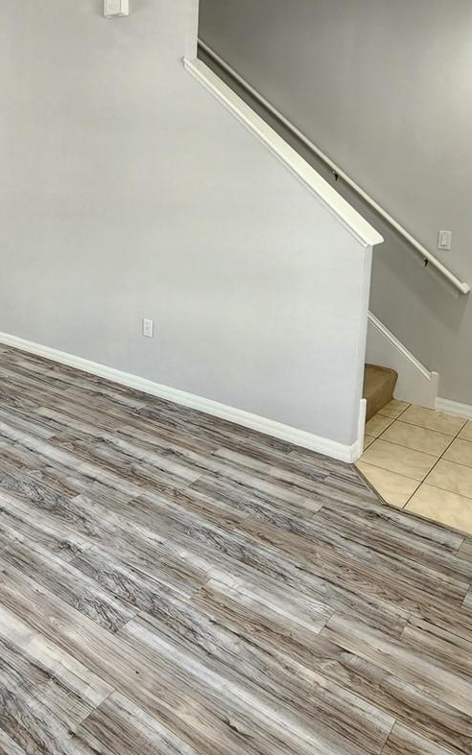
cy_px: 215
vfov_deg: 63.6
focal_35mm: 28
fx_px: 576
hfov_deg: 43.4
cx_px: 130
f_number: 2.2
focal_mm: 2.2
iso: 320
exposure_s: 1/30
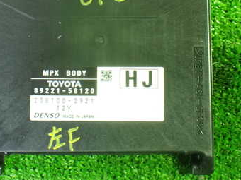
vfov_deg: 27.2
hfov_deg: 36.2
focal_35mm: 53
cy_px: 50
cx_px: 115
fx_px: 369
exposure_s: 1/30
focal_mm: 5.4
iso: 1250
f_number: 2.3
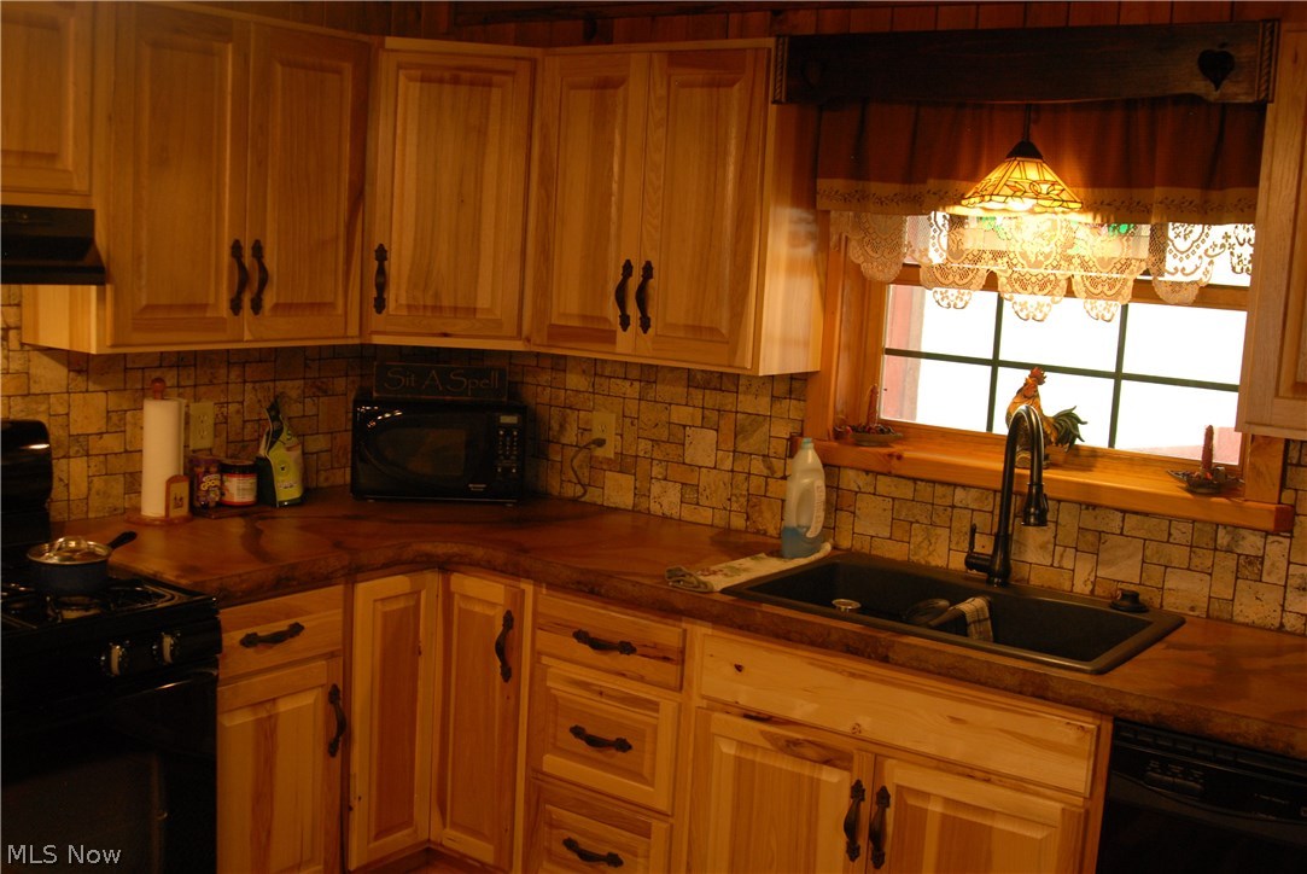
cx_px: 654
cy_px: 437
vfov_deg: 34.3
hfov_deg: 49.5
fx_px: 1417
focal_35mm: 39
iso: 500
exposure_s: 1/50
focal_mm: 26
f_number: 3.5
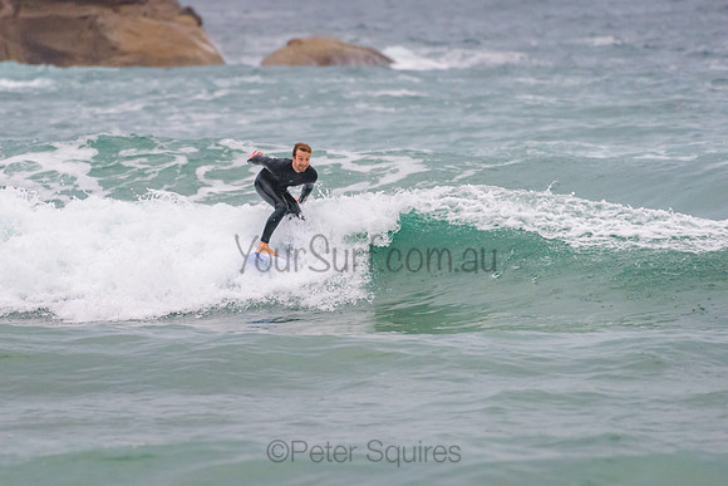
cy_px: 218
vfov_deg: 2.2
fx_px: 12401
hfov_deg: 3.4
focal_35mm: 613
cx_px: 282
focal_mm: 500
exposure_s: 1/1250
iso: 1800
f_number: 5.6
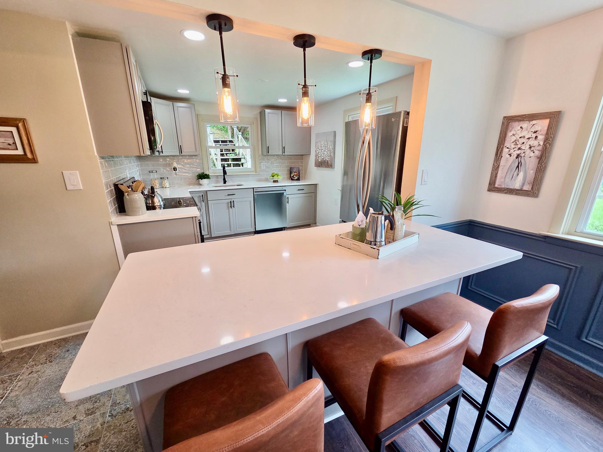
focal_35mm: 13
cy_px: 226
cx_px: 302
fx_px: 226
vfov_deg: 89.9
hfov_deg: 106.2
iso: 200
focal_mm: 2.2
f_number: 2.2
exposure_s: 1/120
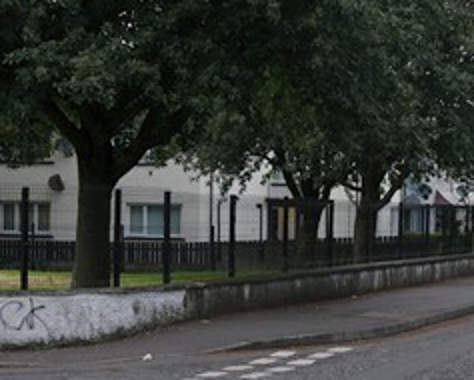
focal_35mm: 133
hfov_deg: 14.4
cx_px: 308
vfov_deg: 11.6
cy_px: 302
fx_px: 1867
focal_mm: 37.4
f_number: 5.6
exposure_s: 1/240
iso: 400
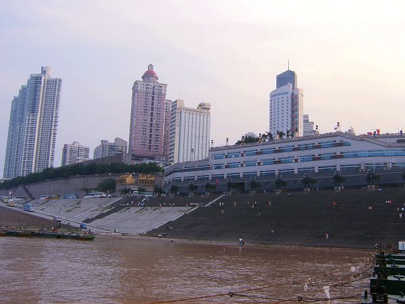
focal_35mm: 31
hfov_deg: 58.4
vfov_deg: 45.4
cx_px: 202
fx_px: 363
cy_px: 152
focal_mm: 8.13
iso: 50
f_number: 4
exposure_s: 1/176
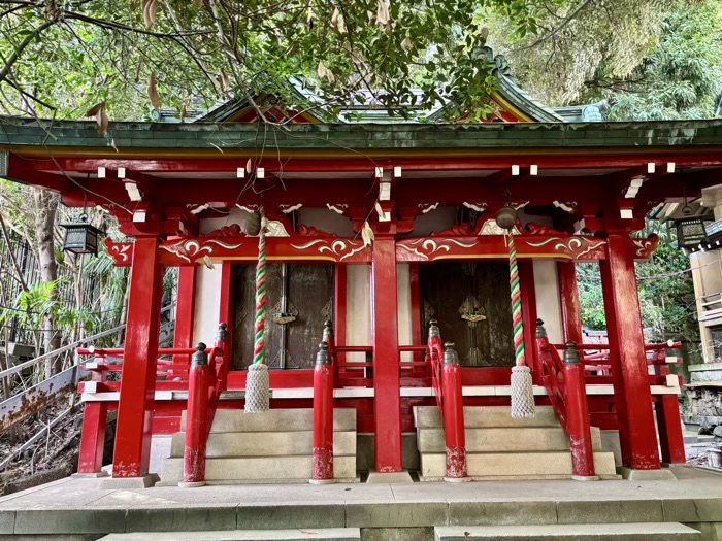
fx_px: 542
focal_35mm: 26
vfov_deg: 53.1
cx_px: 361
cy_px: 270
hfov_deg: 67.3
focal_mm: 5.96
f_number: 1.6
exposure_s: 1/60
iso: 320
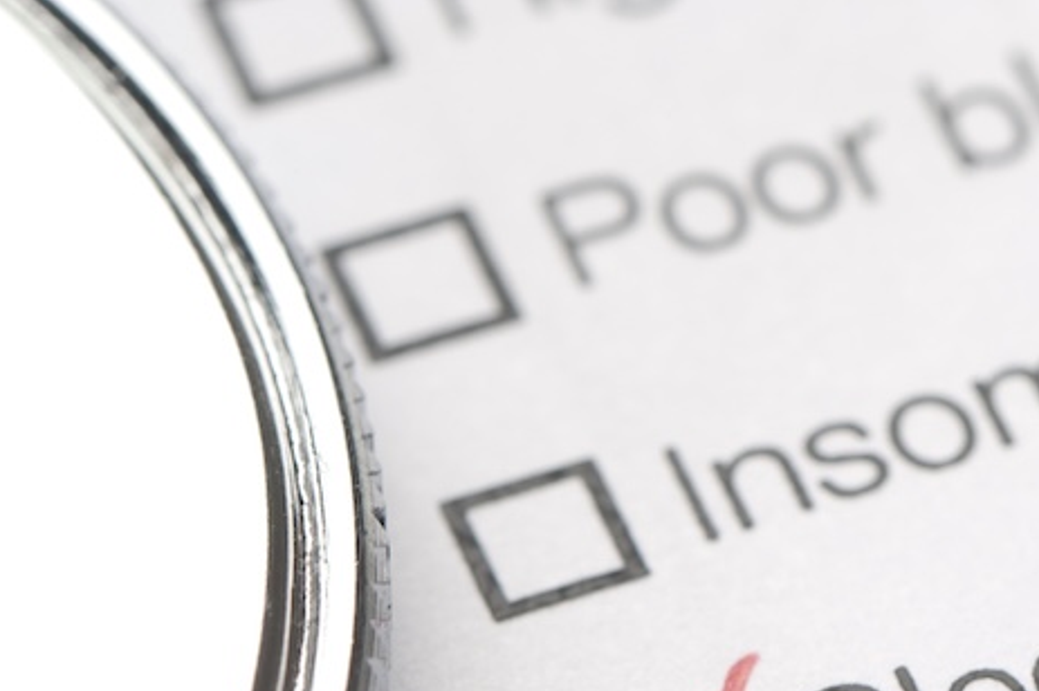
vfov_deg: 6.7
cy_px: 670
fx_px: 5883
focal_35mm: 204
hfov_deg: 10.1
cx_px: 873
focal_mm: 105
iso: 100
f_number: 16
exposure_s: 1/200
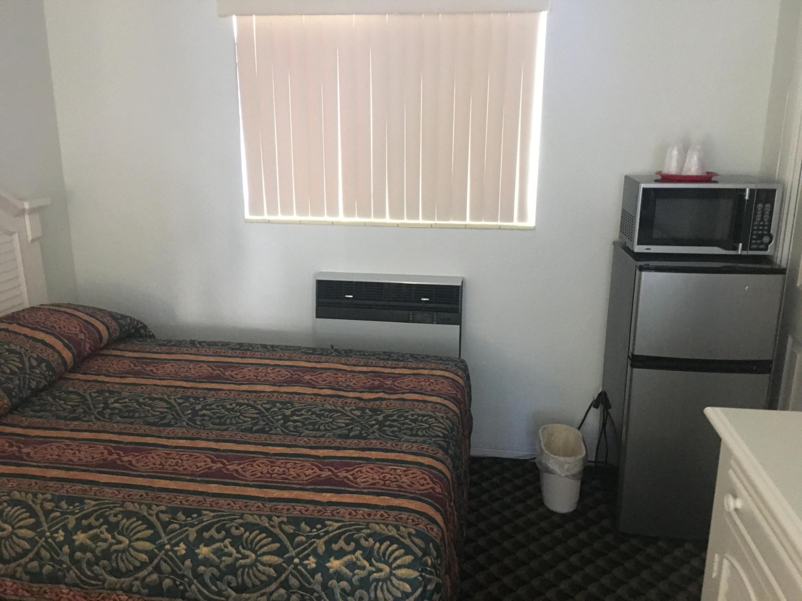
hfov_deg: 61.7
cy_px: 300
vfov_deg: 48.2
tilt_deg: -14.1
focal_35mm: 29
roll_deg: +1.0
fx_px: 672
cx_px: 401
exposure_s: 1/4
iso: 80
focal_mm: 4.15
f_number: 2.2
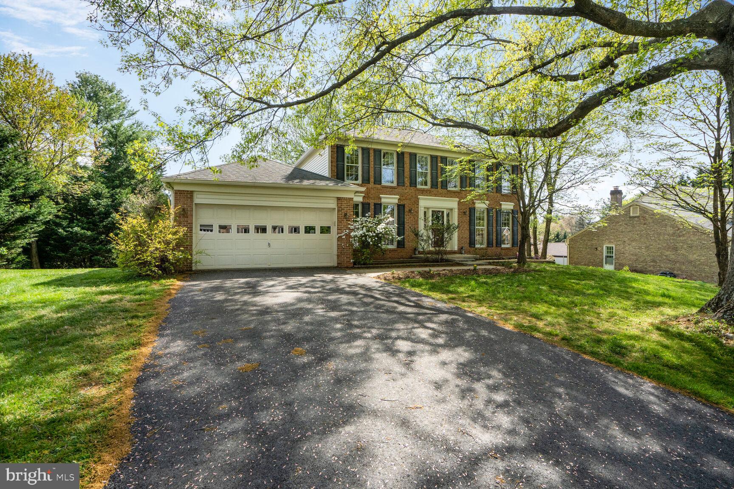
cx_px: 367
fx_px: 326
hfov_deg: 96.7
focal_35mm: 16
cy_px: 244
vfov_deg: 73.7
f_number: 8
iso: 800
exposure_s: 1/1000
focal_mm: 16
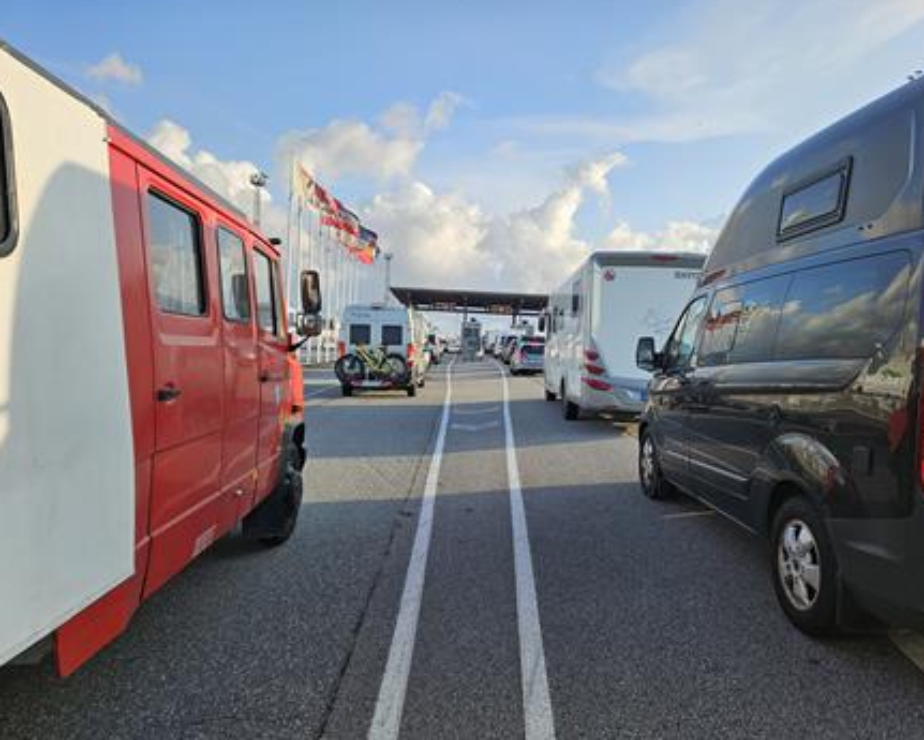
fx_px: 684
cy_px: 375
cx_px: 510
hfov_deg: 67.9
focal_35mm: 25
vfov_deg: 56.8
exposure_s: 1/861
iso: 25
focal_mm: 5.4
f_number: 1.8
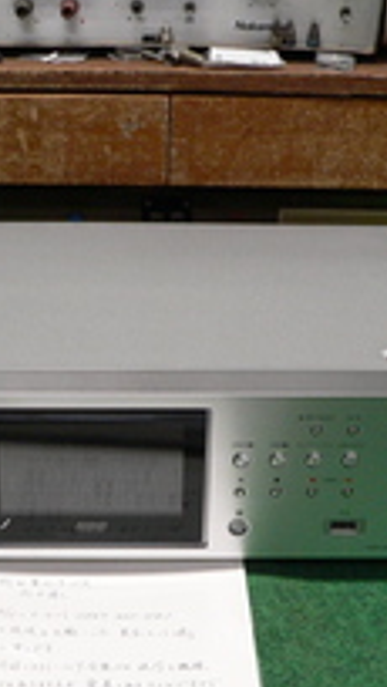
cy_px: 466
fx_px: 1330
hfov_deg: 16.5
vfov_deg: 28.7
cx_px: 108
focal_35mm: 73
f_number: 2.8
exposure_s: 1/30
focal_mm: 6
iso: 200
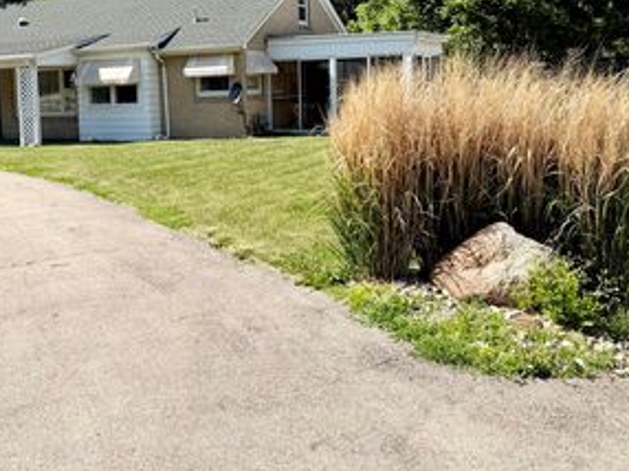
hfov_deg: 43.9
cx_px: 189
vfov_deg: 33.7
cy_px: 127
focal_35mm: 42
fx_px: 763
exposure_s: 1/3425
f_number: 1.78
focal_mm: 6.76
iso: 80
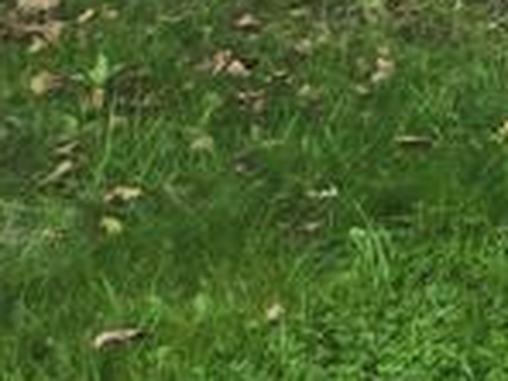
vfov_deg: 8.3
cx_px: 1641
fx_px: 2333
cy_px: -652
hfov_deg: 9.2
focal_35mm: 159
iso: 25
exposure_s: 1/324
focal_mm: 5.4
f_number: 1.8
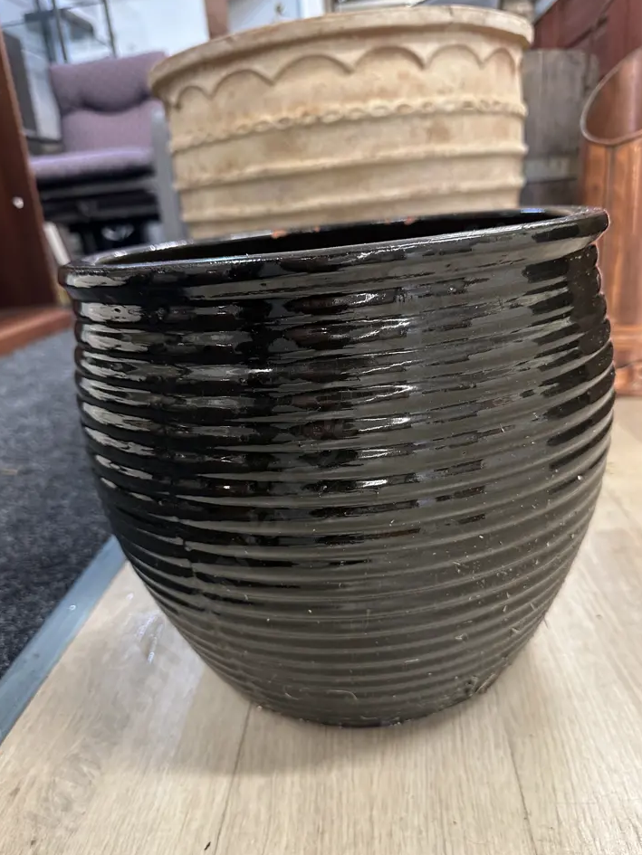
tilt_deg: -19.2
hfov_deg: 53.1
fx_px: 643
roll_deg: +6.9
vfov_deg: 67.2
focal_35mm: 26
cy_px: 458
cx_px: 313
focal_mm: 6.86
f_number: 1.78
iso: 250
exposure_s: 1/50
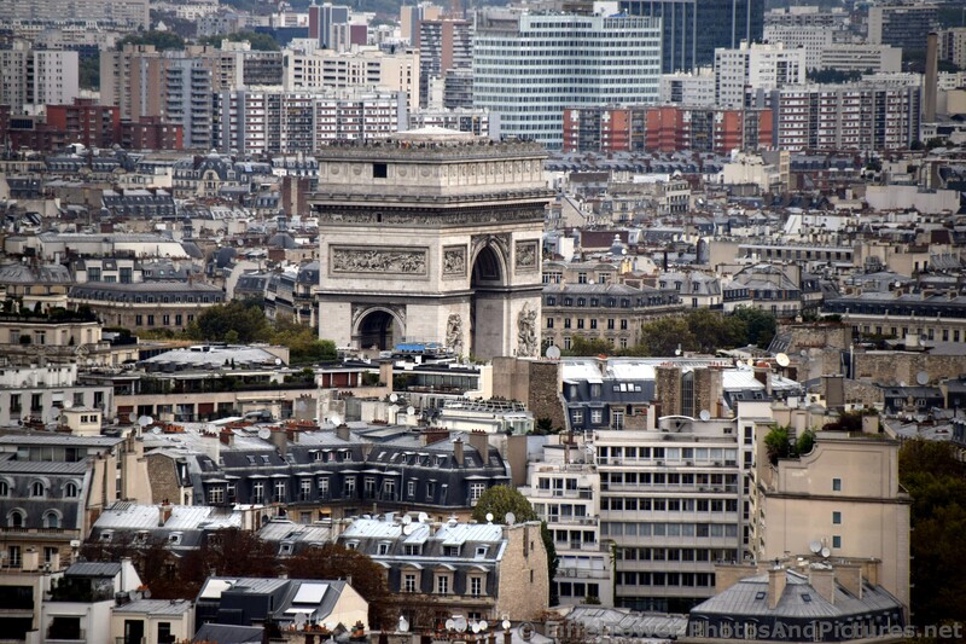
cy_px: 322
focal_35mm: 375
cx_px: 483
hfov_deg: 5.5
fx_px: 10060
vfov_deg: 3.7
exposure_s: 1/500
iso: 250
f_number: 6.3
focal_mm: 250
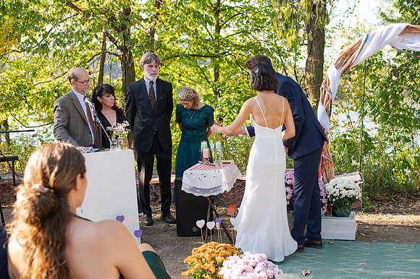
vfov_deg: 31.1
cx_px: 250
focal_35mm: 43
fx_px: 503
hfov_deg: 45.1
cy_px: 149
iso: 500
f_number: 3.5
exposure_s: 1/1000
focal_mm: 35
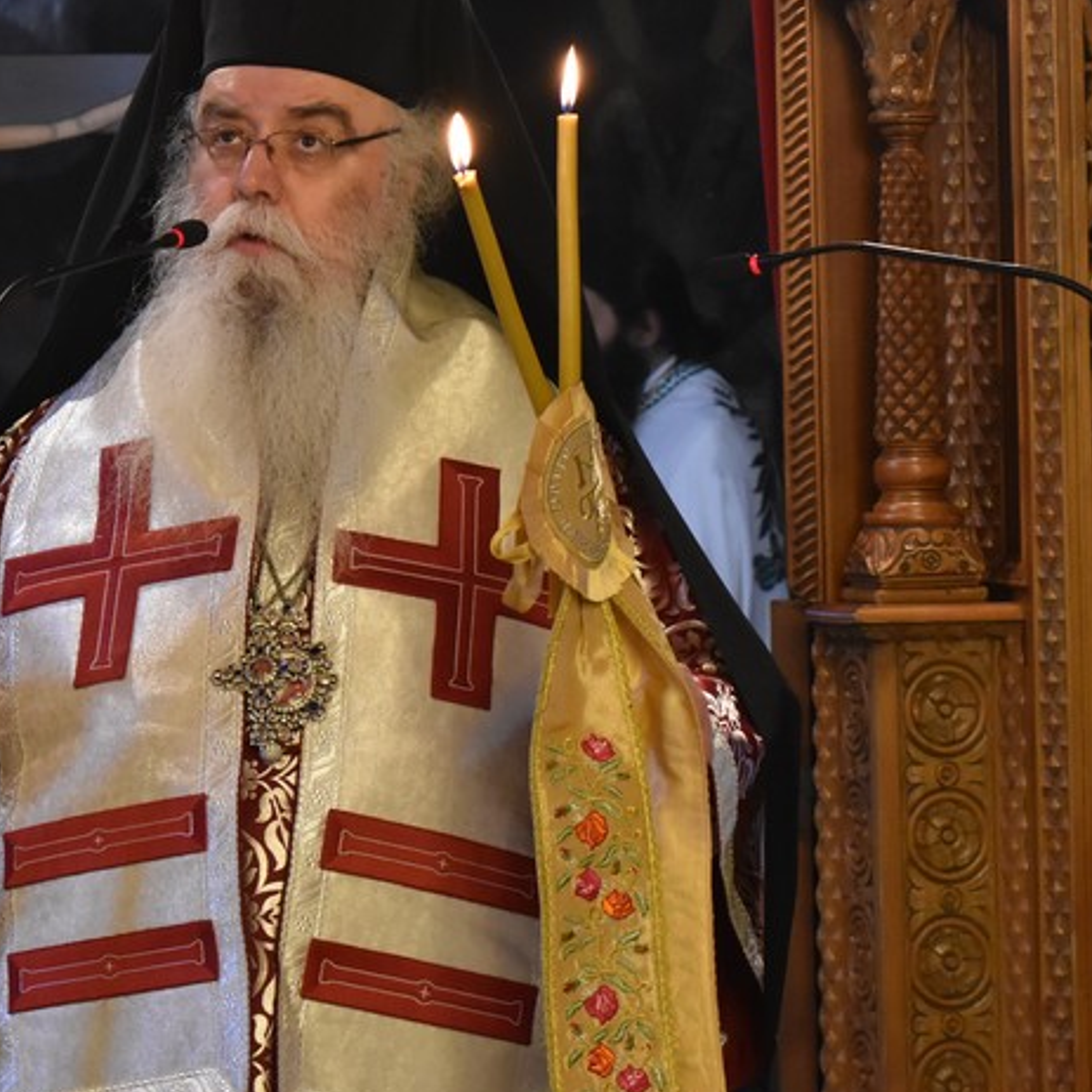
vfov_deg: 11.3
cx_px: 264
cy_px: 421
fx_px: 5530
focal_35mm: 155
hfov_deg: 11.2
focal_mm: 55
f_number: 5.6
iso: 2200
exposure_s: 1/60
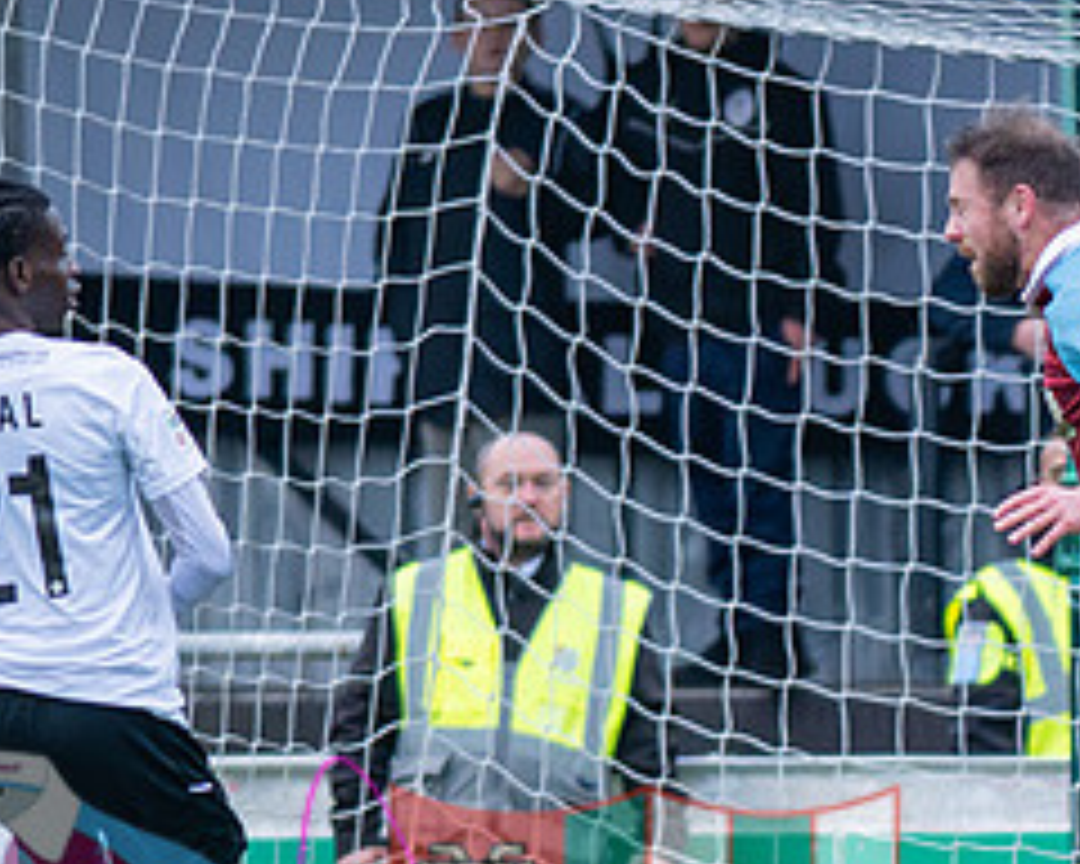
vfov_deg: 1.0
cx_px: 1273
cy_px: 931
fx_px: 49192
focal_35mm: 1539
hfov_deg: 1.3
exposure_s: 1/1600
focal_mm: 300
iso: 1600
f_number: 2.8
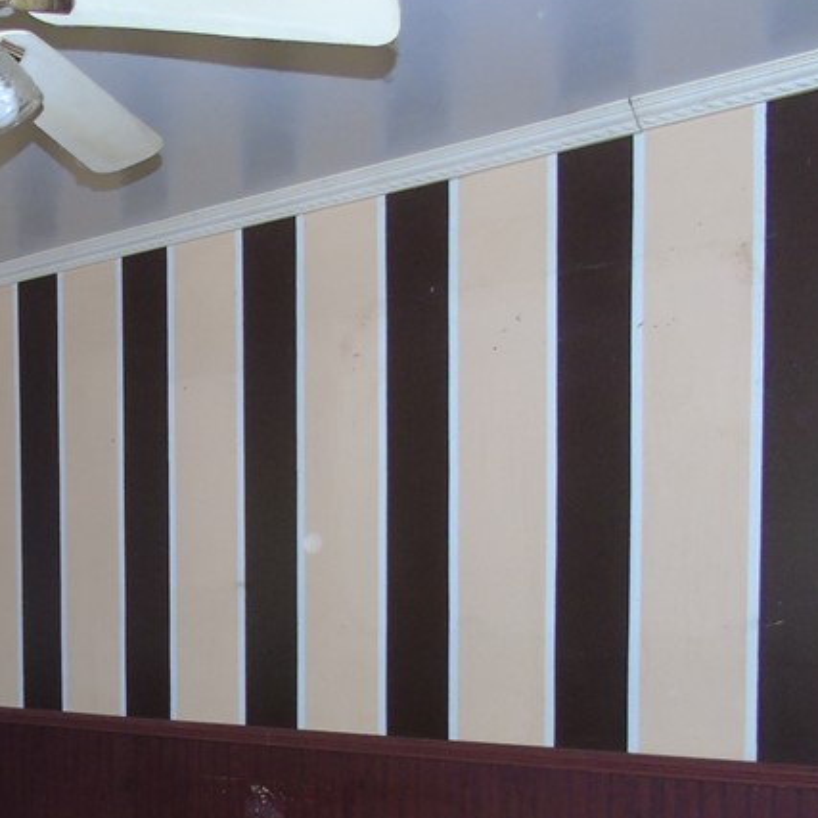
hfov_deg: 30.2
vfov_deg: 31.0
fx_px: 1417
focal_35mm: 53
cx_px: 15
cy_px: 709
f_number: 3.4
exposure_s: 1/30
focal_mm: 4.4
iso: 200
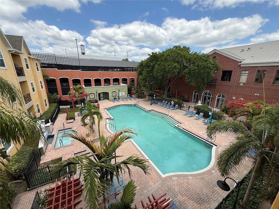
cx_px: 140
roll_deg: +0.1
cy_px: 104
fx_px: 113
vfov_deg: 85.7
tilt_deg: -16.7
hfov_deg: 102.1
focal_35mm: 14
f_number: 2.2
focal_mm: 2.22
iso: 50
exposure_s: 1/914
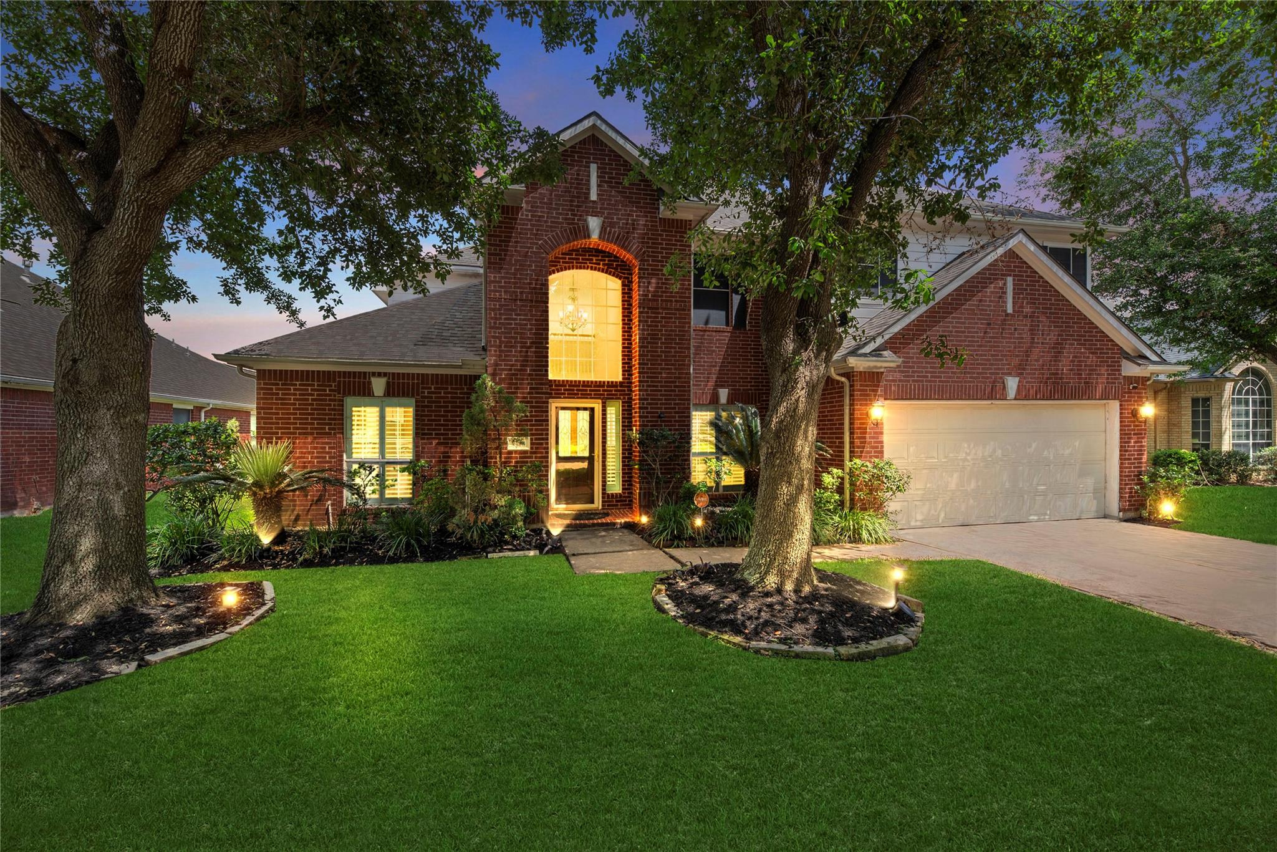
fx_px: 497
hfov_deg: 104.2
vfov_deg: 81.2
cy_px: 426
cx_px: 638
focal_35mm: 14
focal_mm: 14
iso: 100
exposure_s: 1/60
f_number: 8
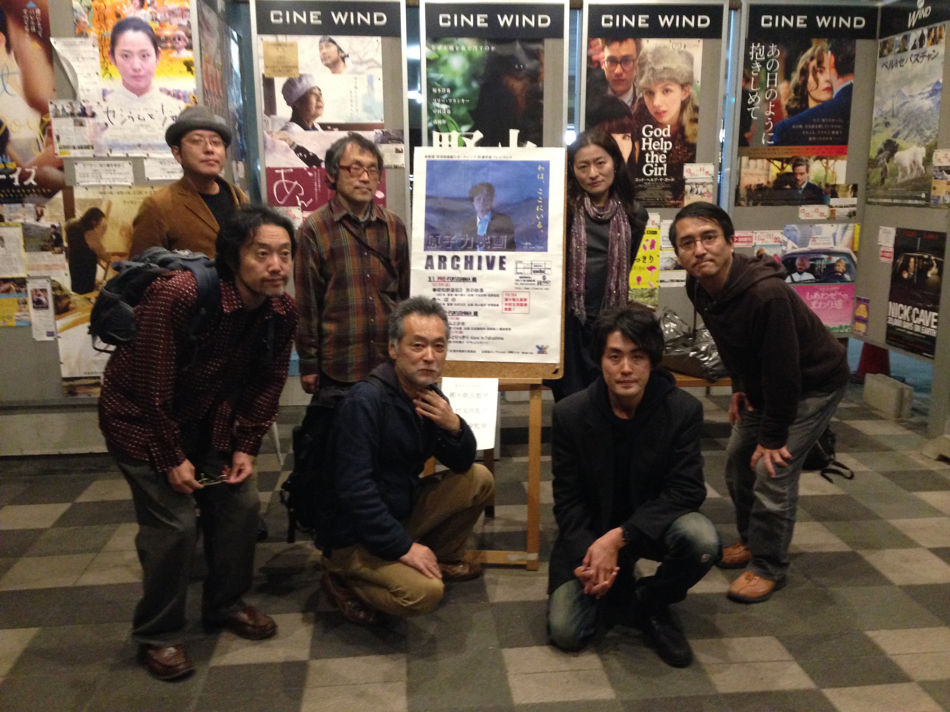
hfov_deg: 55.4
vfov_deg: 42.9
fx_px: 906
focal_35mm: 33
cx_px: 475
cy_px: 356
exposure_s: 1/15
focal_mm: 4.12
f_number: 2.4
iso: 400
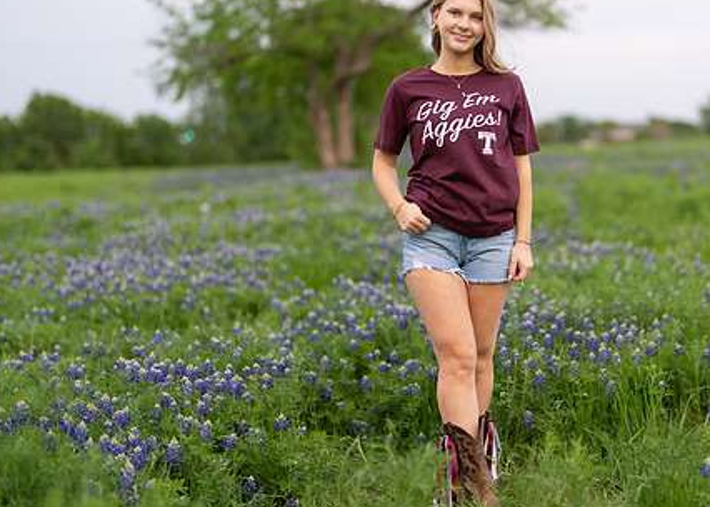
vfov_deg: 18.5
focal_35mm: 77
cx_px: 489
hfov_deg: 25.6
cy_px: 234
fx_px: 1552
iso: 250
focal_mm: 50
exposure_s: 1/800
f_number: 1.2
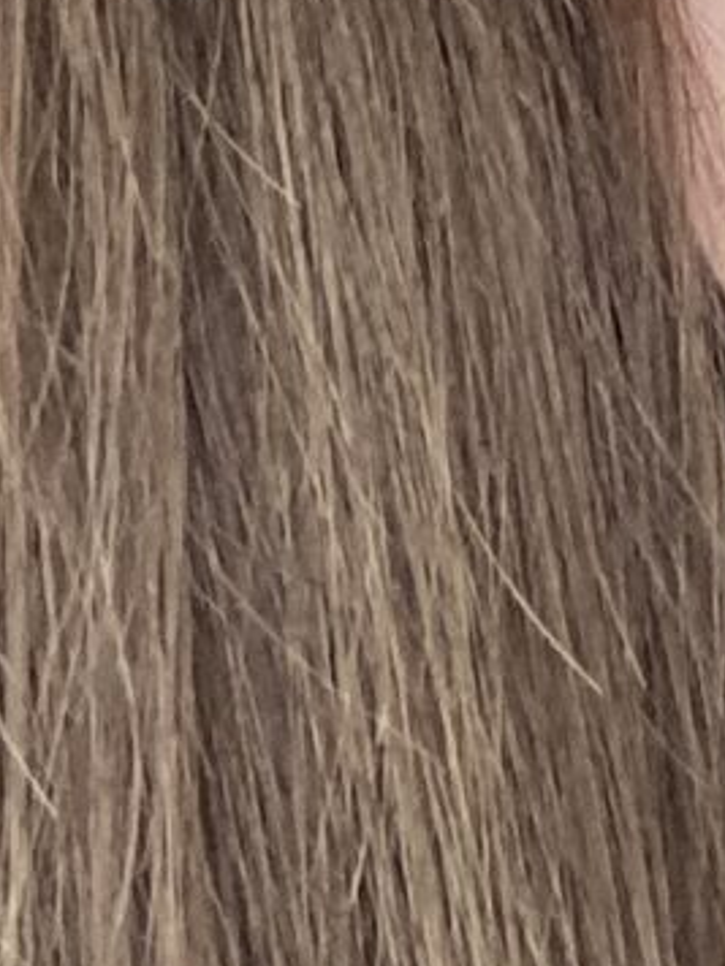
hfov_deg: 6.7
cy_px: -1994
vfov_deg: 7.8
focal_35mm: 216
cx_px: 1412
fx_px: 6032
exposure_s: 1/110
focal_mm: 2.71
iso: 100
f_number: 2.2
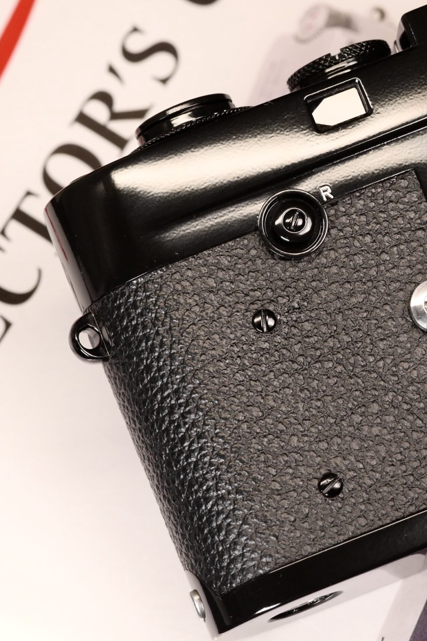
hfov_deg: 6.0
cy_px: 320
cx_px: 367
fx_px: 4073
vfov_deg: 9.0
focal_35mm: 229
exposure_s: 1/100
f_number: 8
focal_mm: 100
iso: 1000
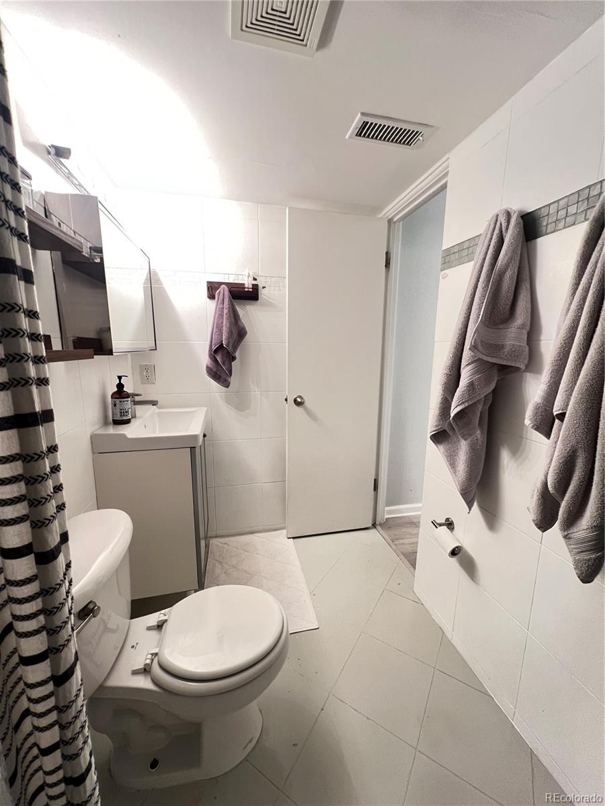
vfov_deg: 106.2
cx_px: 302
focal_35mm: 13
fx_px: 303
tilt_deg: -9.1
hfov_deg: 89.9
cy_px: 403
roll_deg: -0.8
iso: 500
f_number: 1.8
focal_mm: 1.57
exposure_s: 1/60
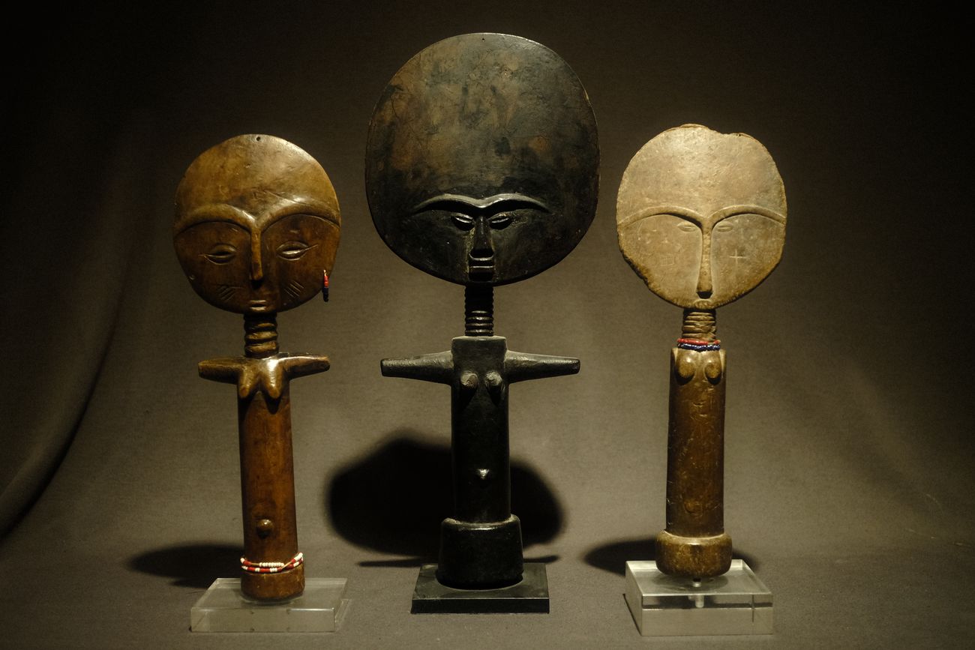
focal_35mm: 41
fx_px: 1110
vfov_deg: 32.6
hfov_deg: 47.4
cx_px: 488
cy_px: 325
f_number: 3.2
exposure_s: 1/250
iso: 2000
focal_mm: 27
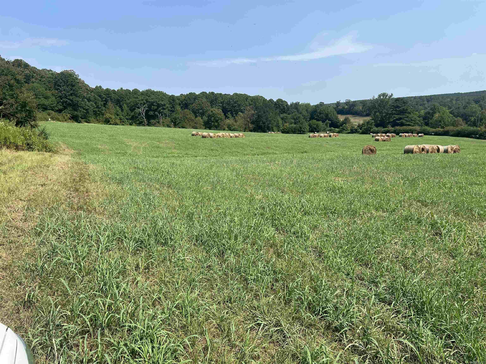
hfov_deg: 67.3
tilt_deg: -9.8
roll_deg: +2.4
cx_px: 243
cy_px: 182
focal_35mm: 26
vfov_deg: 53.1
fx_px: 365
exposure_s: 1/3831
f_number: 1.5
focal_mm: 5.7
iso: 50
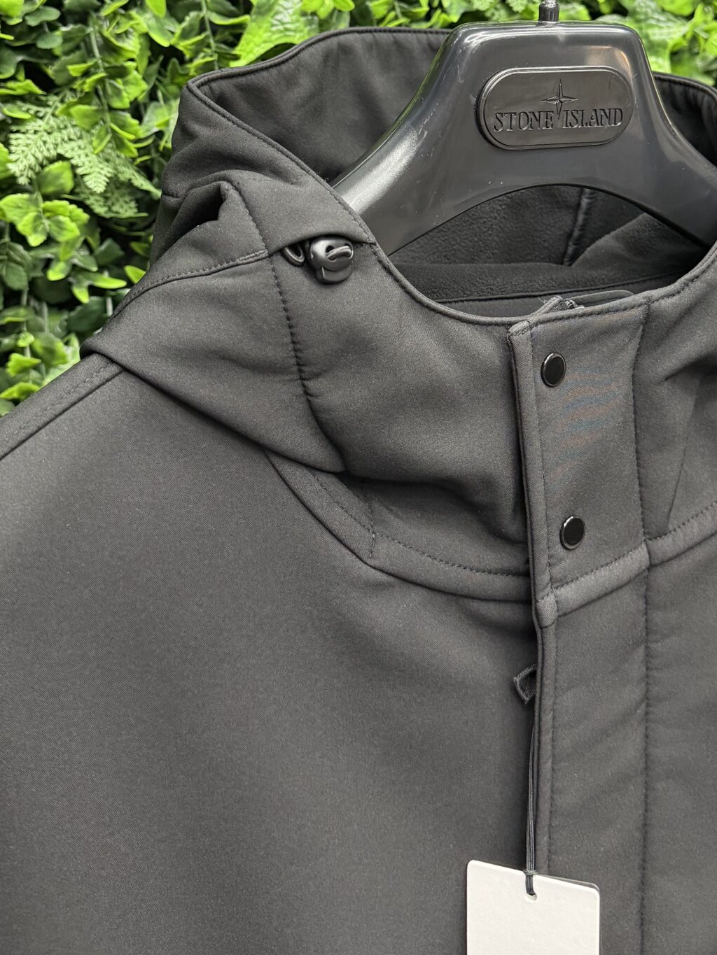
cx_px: 426
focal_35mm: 45
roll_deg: +0.1
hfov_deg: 32.1
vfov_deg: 40.7
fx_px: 1243
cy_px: 220
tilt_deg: -9.4
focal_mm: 6.76
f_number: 1.78
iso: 400
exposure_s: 1/50
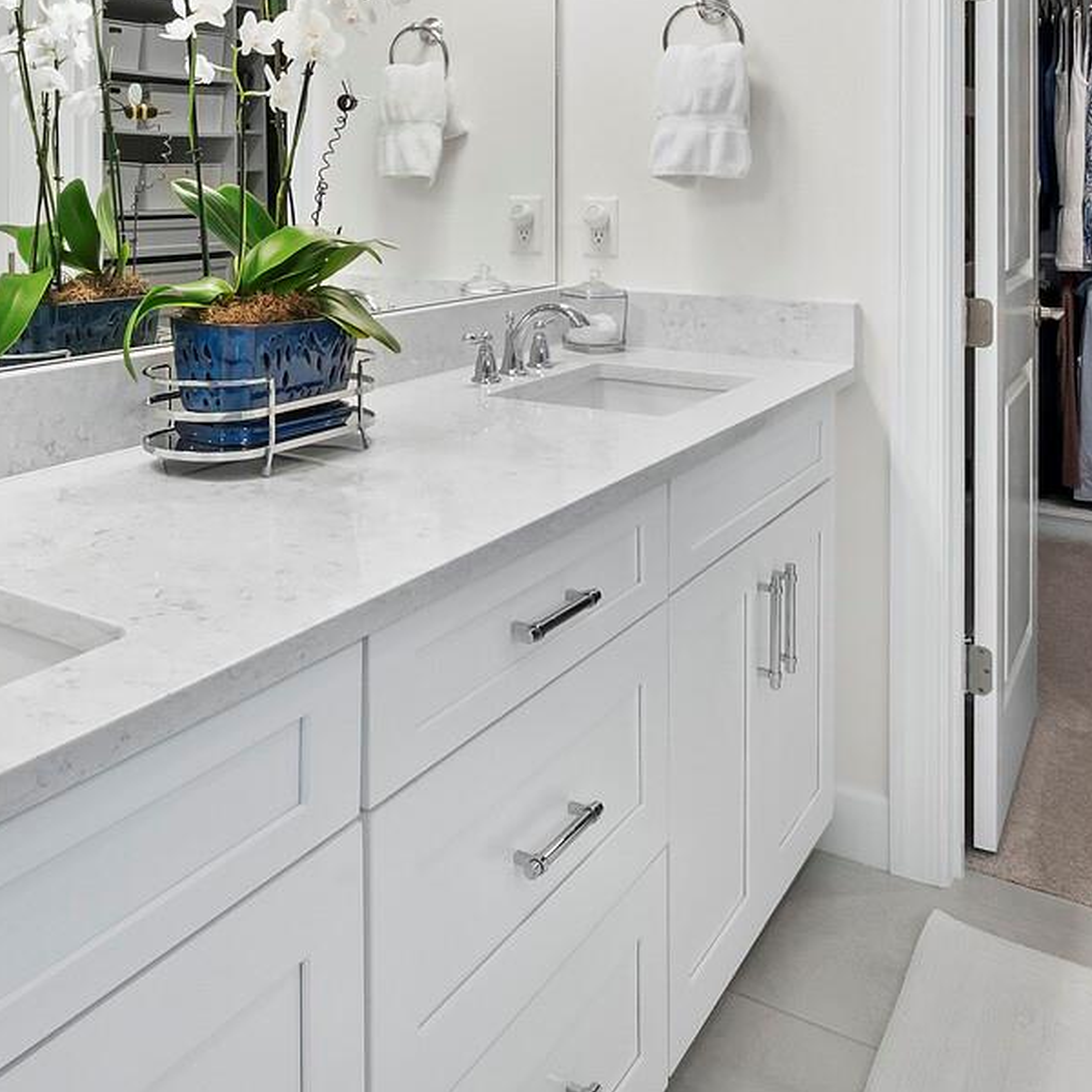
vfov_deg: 46.4
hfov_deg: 47.4
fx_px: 1178
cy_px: 177
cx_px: 239
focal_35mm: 33
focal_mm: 7
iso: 400
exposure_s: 1/8
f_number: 9
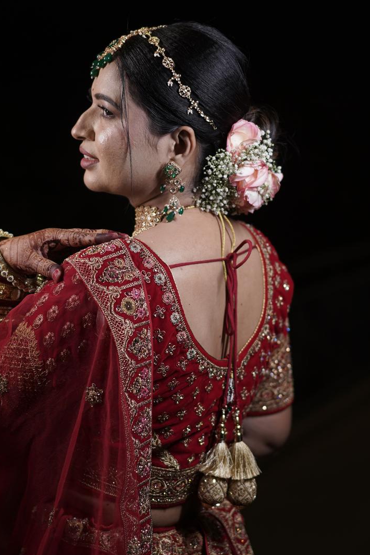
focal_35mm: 93
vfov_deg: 21.9
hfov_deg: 14.7
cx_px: 139
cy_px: 247
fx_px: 1434
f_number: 1.8
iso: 200
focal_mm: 55
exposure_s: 1/200
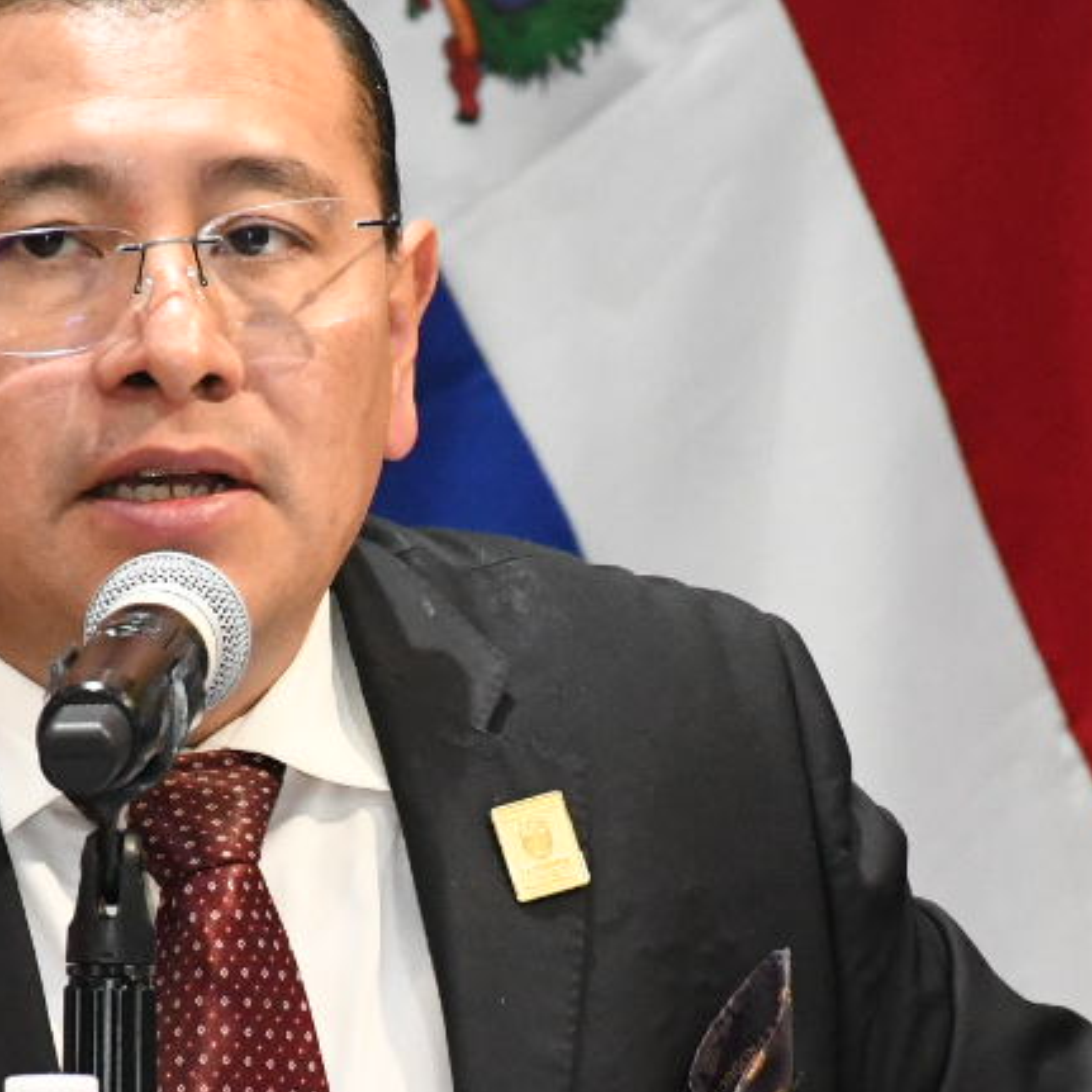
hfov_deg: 2.6
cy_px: 818
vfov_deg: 2.6
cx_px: 416
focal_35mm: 671
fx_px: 23948
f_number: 6.3
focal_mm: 140
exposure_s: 1/125
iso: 5000
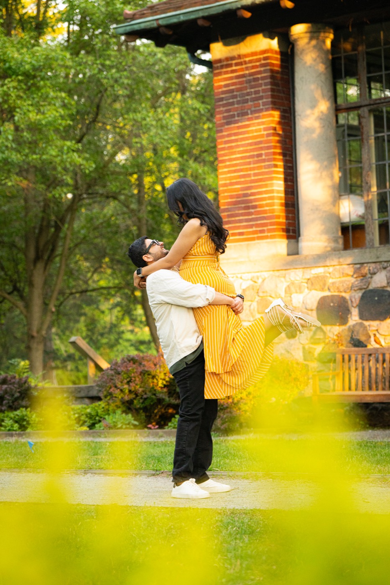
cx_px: 195
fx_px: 1593
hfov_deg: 14.0
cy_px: 292
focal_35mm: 98
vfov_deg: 20.8
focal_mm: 98
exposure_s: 1/1000
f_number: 3.5
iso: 4000
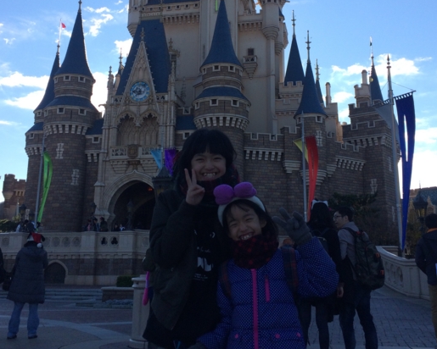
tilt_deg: +11.6
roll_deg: +1.1
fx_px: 569
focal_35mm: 44
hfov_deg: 42.0
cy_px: 113
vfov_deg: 33.8
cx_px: 219
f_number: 2.2
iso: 32
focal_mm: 4.15
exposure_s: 1/1786
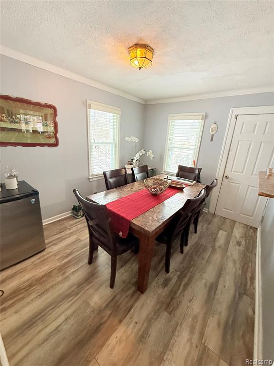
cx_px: 137
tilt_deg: -16.6
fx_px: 148
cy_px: 183
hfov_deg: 85.7
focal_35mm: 14
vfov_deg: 102.1
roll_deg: -4.5
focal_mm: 2.22
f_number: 2.2
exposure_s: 1/120
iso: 320
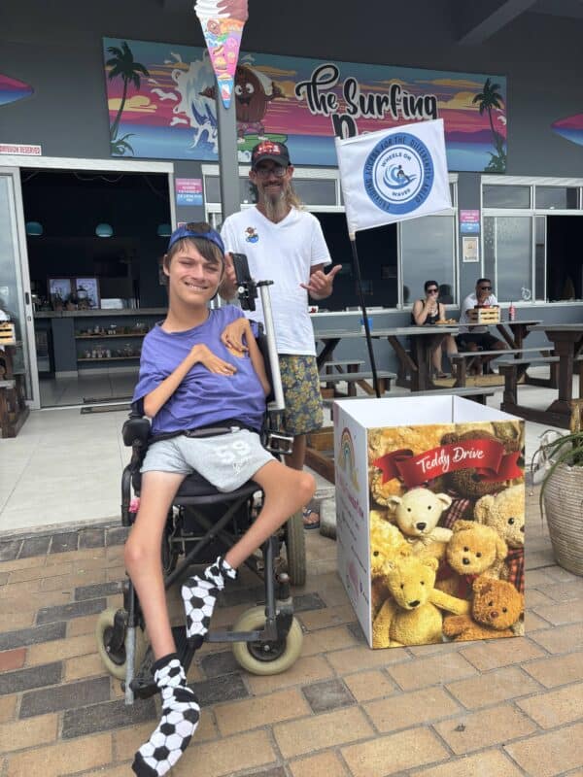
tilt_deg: -5.6
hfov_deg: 53.1
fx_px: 584
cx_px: 292
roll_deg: +0.7
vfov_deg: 67.3
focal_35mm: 26
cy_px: 388
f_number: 1.6
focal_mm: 5.96
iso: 50
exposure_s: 1/1876
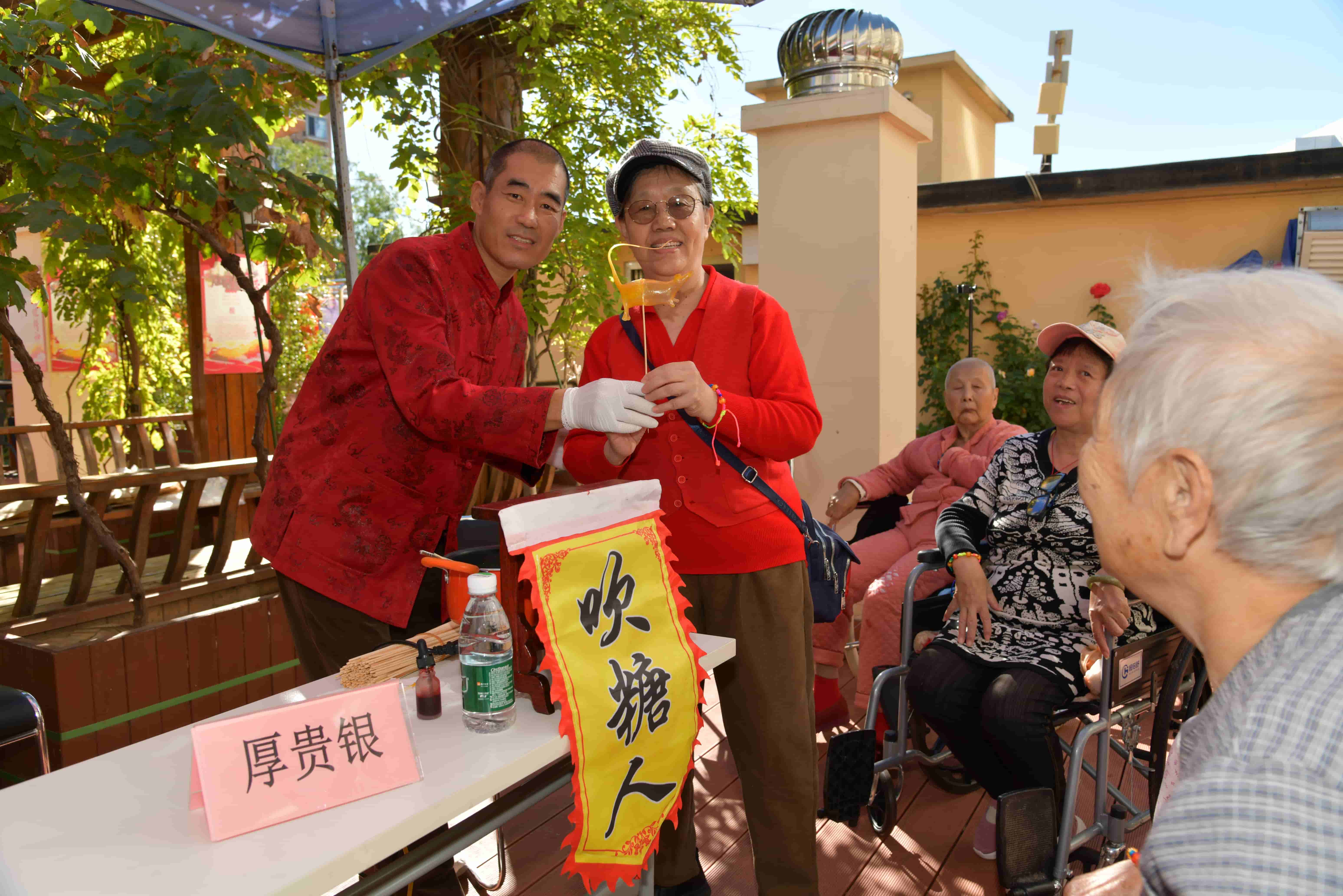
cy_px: 448
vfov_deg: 47.9
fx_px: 1007
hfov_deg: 67.4
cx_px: 672
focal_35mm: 27
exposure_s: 1/160
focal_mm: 27
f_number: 6.3
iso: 100
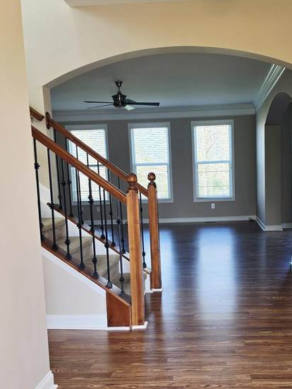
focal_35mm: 40
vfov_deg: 46.4
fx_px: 450
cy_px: 240
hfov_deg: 35.6
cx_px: 198
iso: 32
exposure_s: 1/182
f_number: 1.4
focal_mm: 6.5
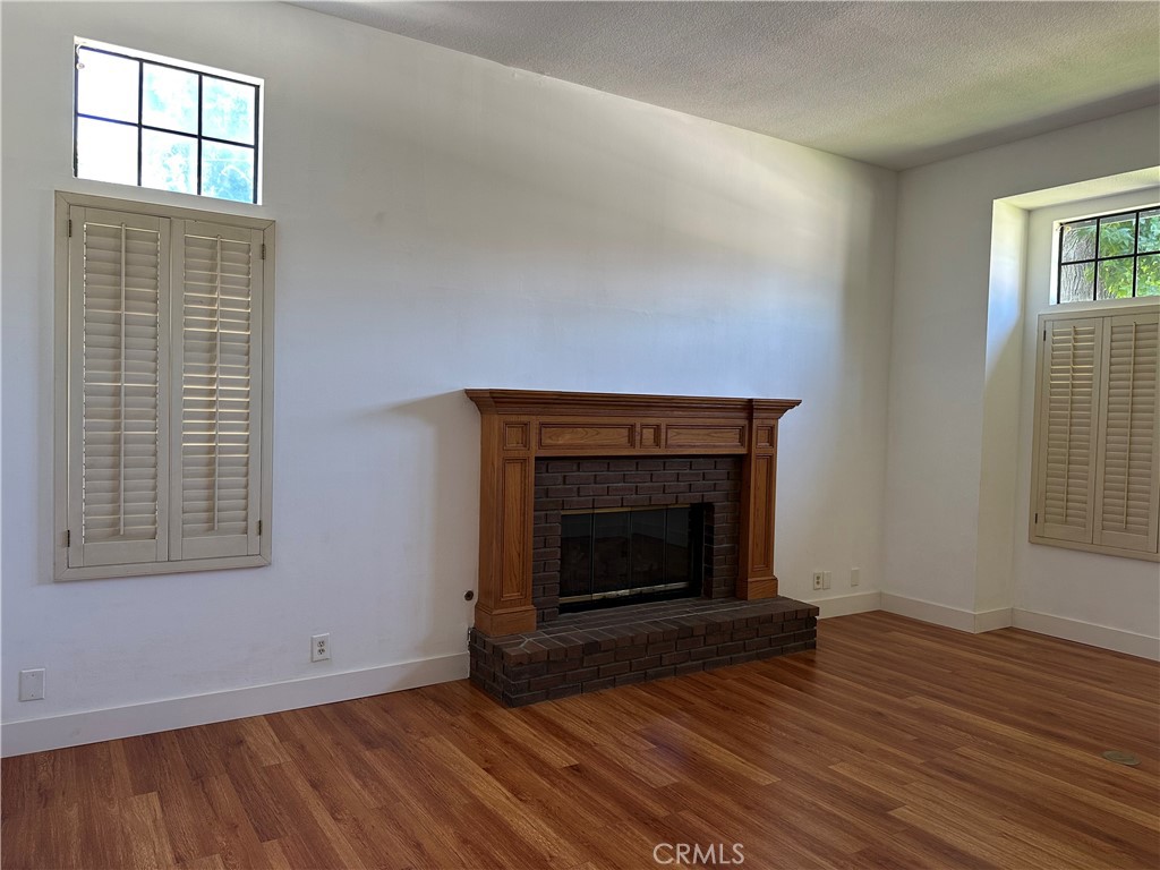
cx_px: 580
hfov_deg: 71.6
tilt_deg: -2.4
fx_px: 804
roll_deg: -2.6
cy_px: 435
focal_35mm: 24
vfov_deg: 56.8
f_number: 1.78
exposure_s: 1/60
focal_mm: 6.86
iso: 125
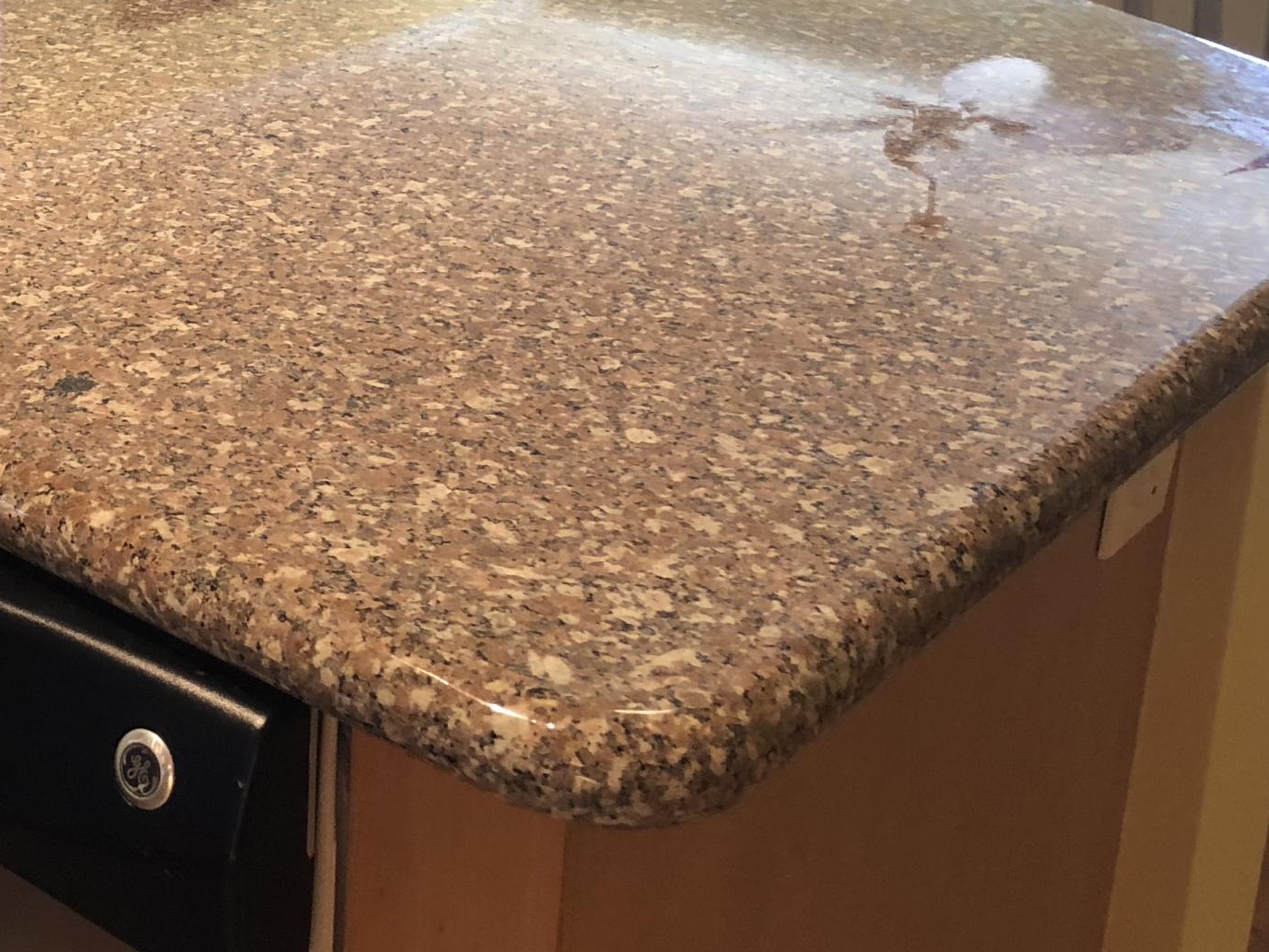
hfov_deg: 29.5
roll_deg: +0.3
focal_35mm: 61
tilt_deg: -18.5
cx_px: -13
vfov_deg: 23.5
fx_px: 2236
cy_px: 117
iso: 40
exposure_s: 1/17
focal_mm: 3.99
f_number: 1.8
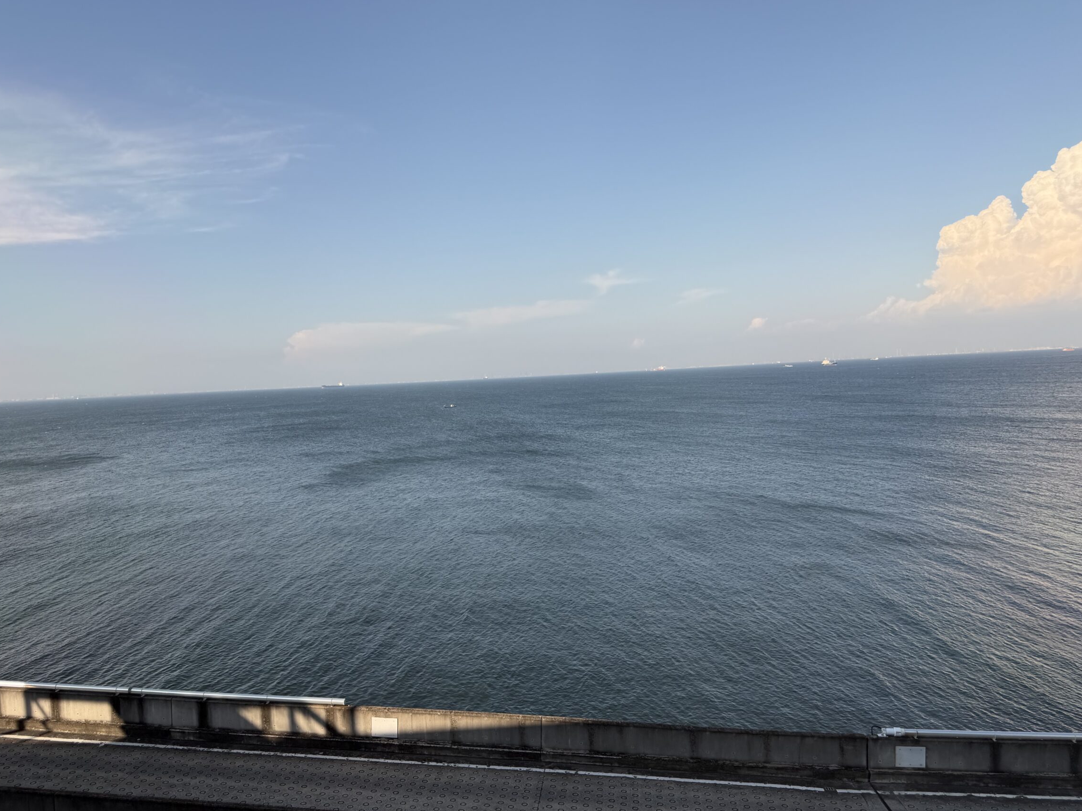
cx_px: 503
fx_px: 844
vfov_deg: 51.2
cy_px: 452
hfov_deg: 65.2
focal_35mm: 27
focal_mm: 6.76
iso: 80
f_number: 1.78
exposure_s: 1/2801
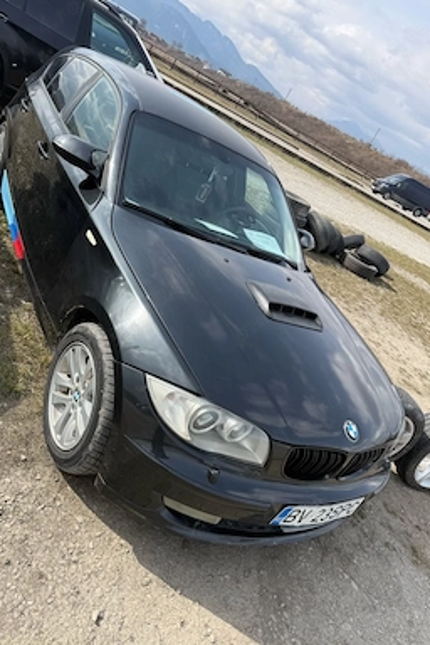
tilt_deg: -25.1
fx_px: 466
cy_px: 322
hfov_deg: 49.4
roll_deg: -29.0
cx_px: 190
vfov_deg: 69.4
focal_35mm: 26
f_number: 1.78
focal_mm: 6.76
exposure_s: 1/2370
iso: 80
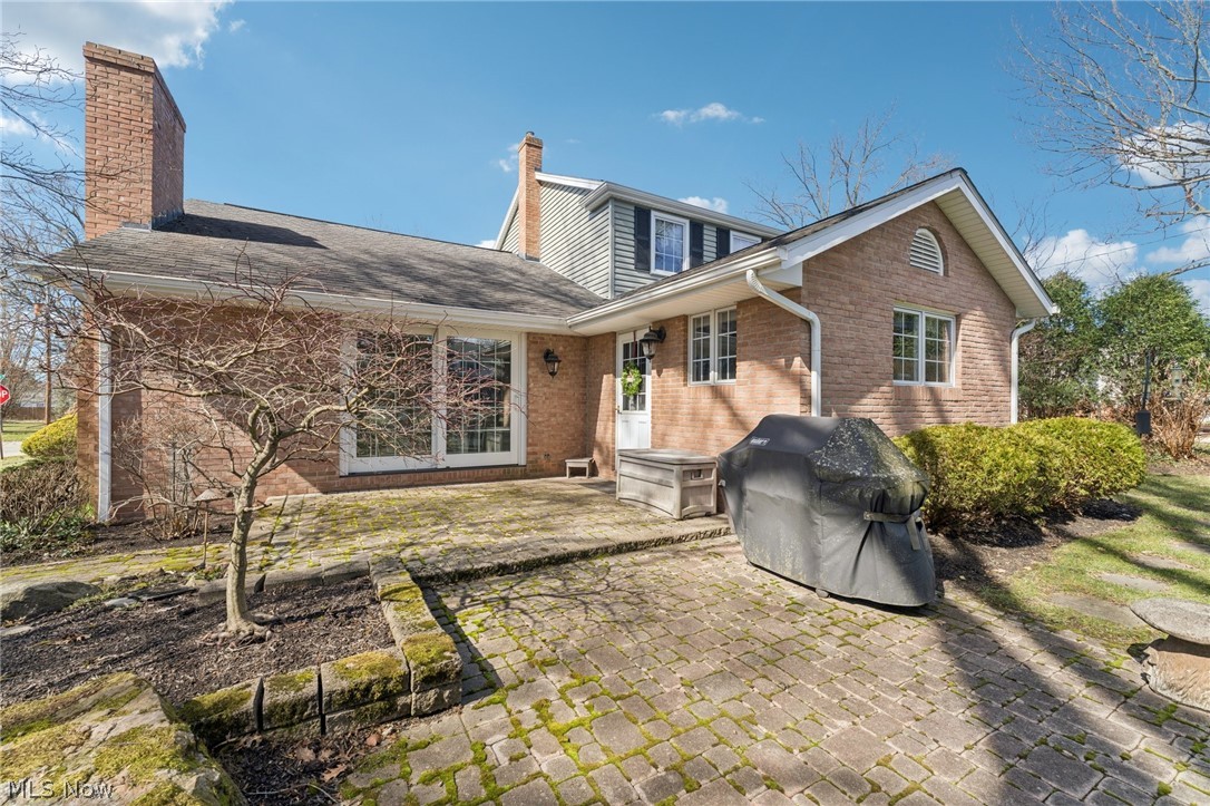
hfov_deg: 104.3
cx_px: 605
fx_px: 470
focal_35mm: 14
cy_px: 403
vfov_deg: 81.2
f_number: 9
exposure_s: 1/200
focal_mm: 14
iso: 200
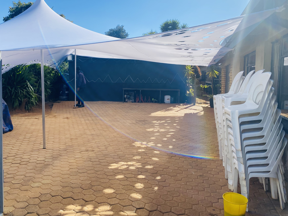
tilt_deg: -5.1
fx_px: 250
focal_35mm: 30
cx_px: 125
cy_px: 93
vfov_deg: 46.7
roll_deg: -0.8
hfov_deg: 59.7
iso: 32
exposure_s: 1/2571
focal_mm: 4.25
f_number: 1.8
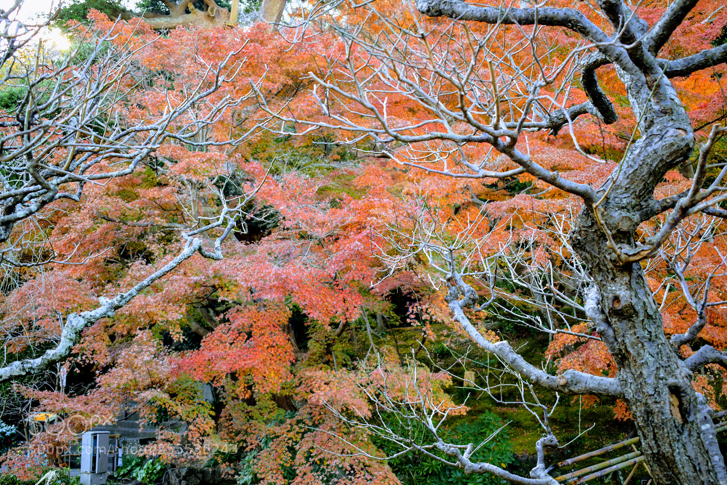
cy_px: 242
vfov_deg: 28.1
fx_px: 969
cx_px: 364
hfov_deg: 41.1
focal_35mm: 48
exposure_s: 1/100
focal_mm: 32
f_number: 5
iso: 400
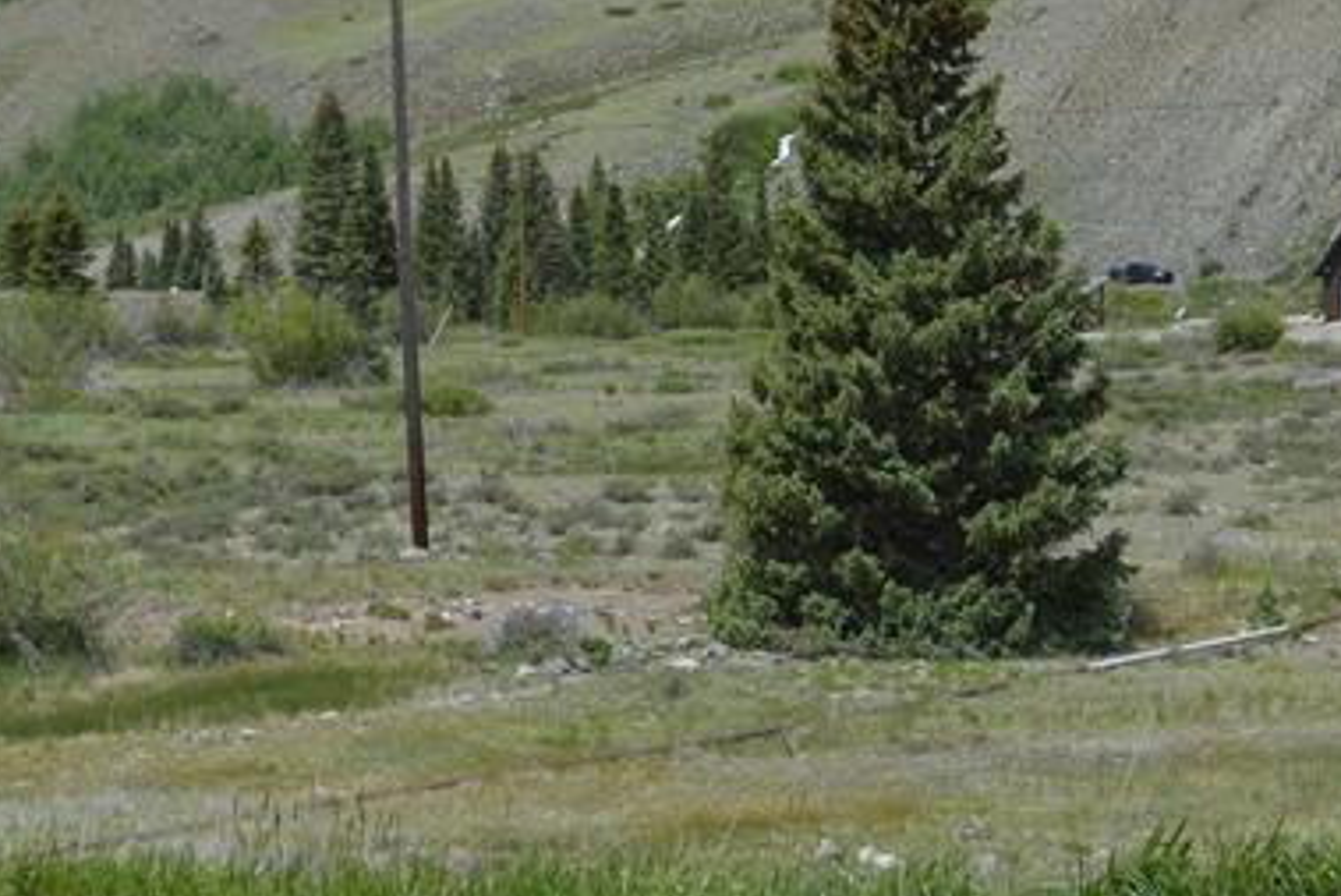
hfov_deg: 21.6
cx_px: 534
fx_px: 3503
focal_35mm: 94
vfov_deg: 14.5
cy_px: 163
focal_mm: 31
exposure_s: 1/250
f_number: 8
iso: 100
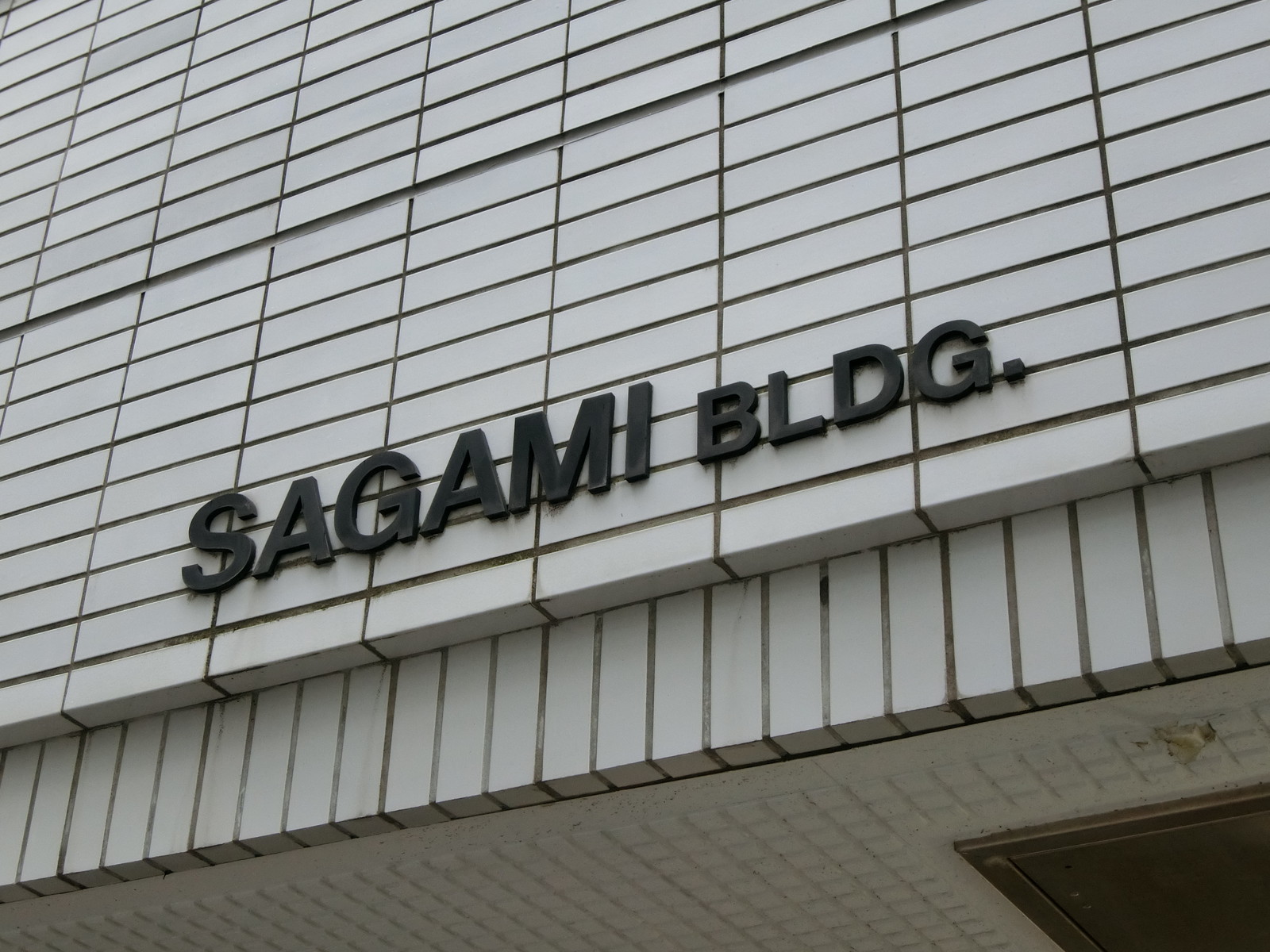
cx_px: 635
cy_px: 476
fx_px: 2201
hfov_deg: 32.2
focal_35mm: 60
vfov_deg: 24.4
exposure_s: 1/80
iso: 400
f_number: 4.8
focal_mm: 12.8
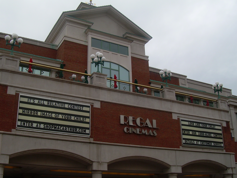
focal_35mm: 43
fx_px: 294
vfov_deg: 33.6
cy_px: 86
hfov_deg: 43.8
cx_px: 105
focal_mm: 6.3
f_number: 4.6
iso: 50
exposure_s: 1/546
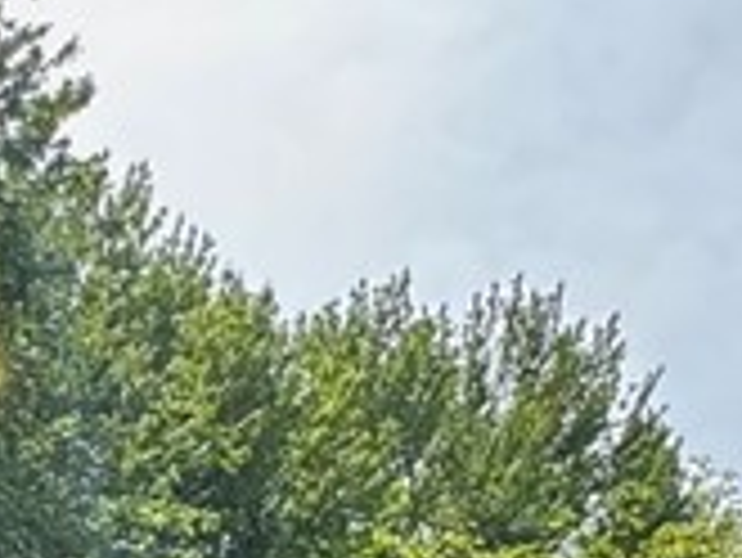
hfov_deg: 21.3
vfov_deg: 13.4
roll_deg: +0.9
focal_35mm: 87
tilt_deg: +1.7
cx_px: -85
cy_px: 1269
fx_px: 1866
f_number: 2.2
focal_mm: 2.22
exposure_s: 1/331
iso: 40
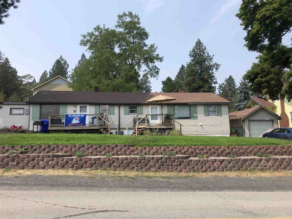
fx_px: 236
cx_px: 146
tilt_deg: +7.4
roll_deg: +1.0
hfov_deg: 63.4
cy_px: 110
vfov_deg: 49.7
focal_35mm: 28
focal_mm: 3.99
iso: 20
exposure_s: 1/1946
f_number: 1.8
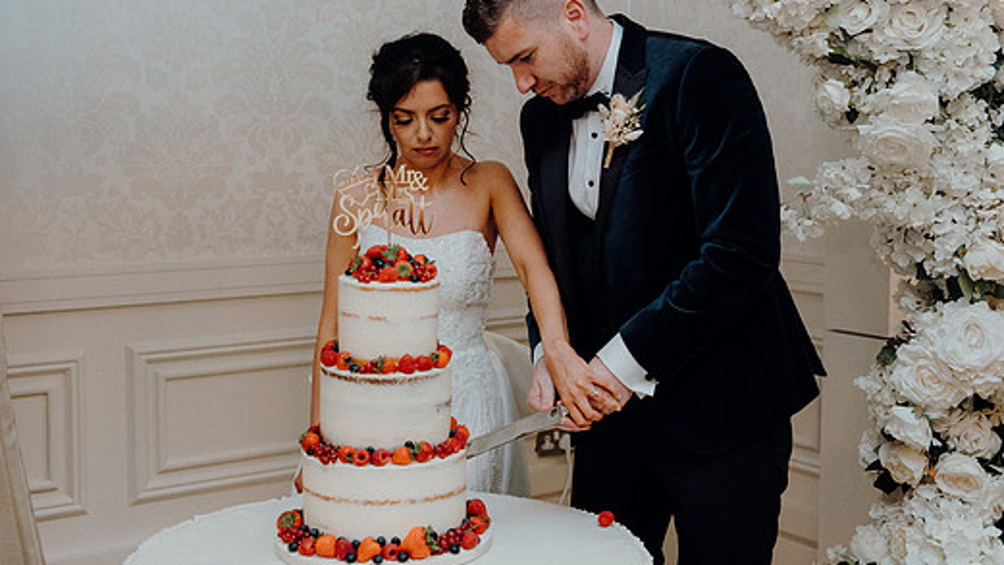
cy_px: 244
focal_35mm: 49
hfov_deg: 42.1
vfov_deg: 24.4
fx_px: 1304
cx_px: 532
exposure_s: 1/160
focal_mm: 42
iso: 2500
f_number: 3.5
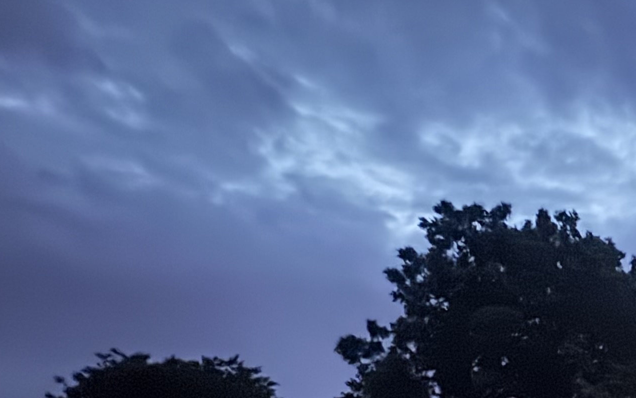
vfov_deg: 20.4
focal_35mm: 47
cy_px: 696
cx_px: 948
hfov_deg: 28.4
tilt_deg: -0.2
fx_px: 815
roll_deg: +0.3
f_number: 2.2
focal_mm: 2.22
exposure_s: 1/9
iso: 1250
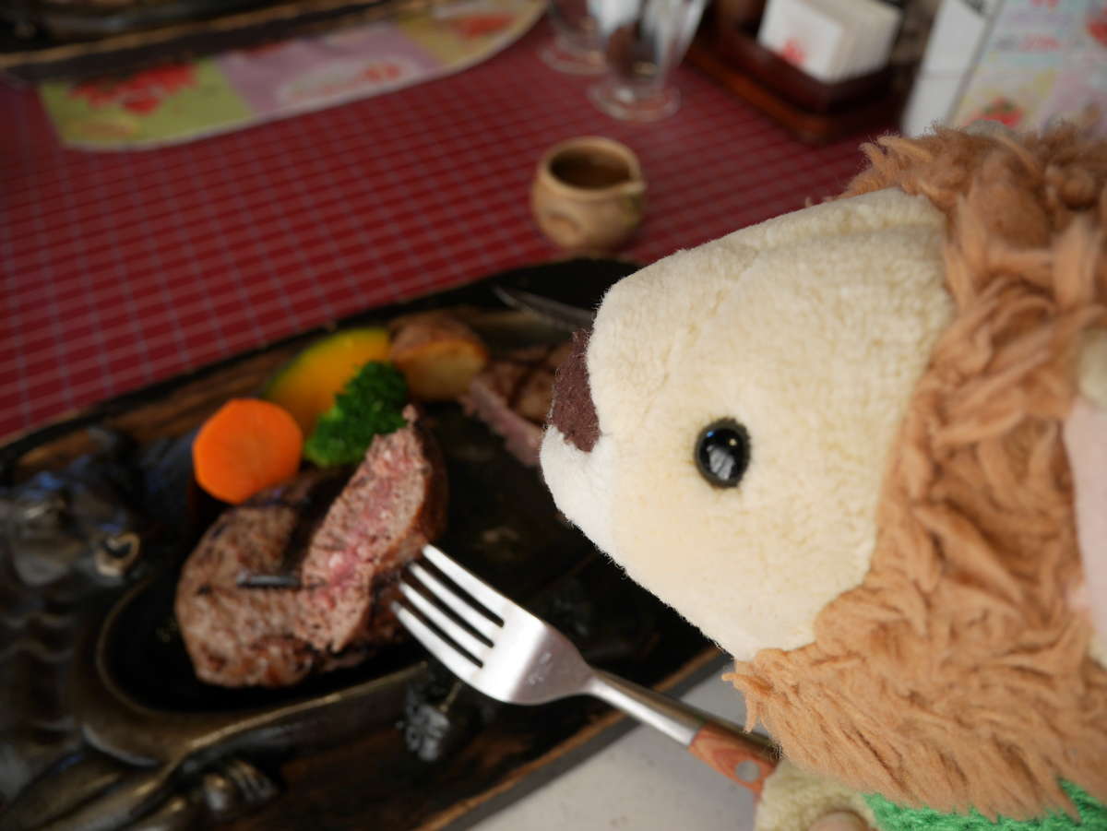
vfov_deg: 56.8
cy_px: 416
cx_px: 554
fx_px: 768
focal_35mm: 24
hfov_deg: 71.6
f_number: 3.5
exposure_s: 1/80
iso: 200
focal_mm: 12
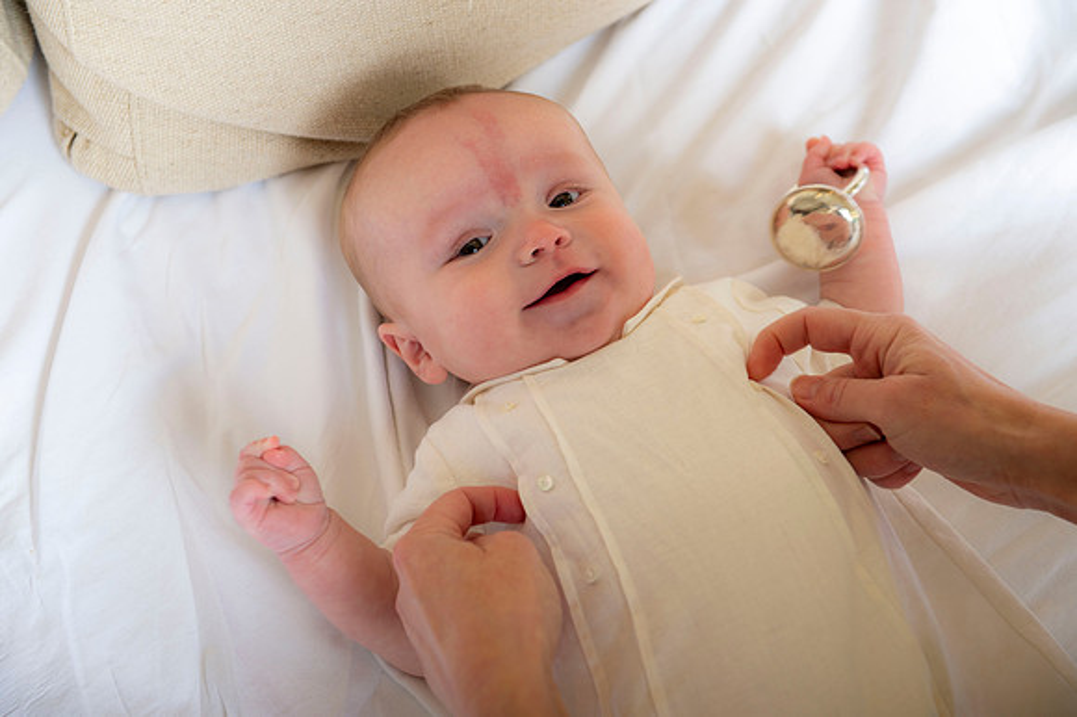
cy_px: 358
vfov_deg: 19.4
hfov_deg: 28.9
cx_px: 538
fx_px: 2093
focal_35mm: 70
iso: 250
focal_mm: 70
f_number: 4.5
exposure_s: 1/200
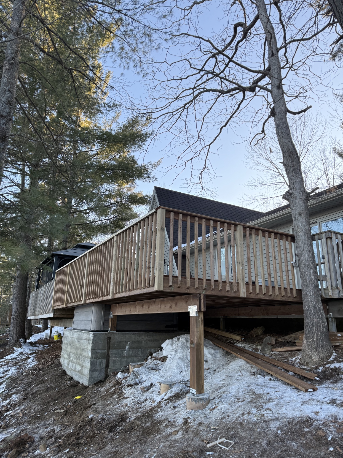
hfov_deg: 56.8
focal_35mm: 24
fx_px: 317
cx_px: 172
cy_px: 229
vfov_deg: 71.6
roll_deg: -0.6
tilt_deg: +16.2
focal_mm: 6.76
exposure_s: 1/243
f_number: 1.78
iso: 100
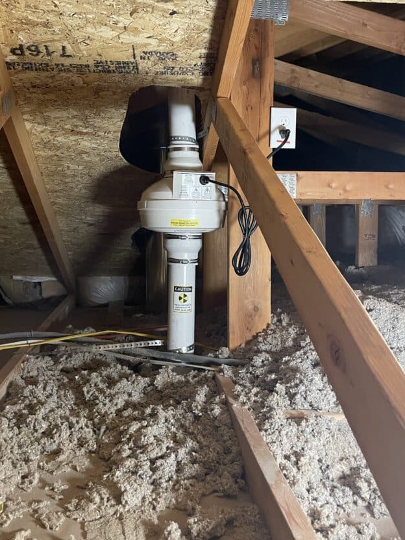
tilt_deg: -0.8
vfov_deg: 56.5
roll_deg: -0.6
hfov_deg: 44.1
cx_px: 176
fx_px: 499
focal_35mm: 32
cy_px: 227
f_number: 1.6
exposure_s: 1/36
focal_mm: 4.2
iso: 640
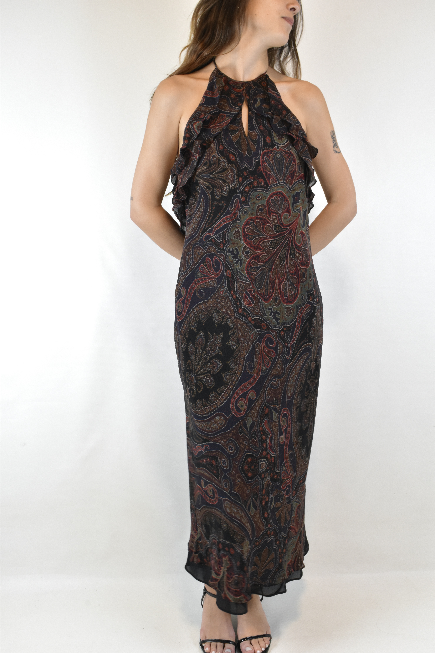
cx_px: 218
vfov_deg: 53.1
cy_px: 326
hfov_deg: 36.9
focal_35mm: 36
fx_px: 652
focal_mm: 24
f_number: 16
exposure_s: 1/20
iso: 1600
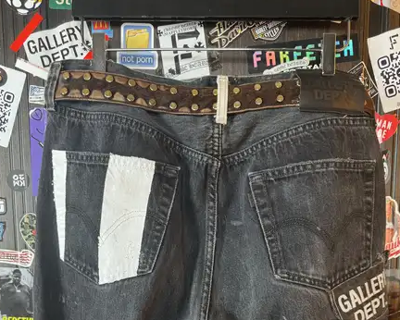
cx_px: 206
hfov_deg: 46.8
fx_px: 462
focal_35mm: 39
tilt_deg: -7.5
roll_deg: -1.0
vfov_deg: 34.8
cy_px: 318
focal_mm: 6.76
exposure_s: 1/50
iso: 200
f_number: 1.78
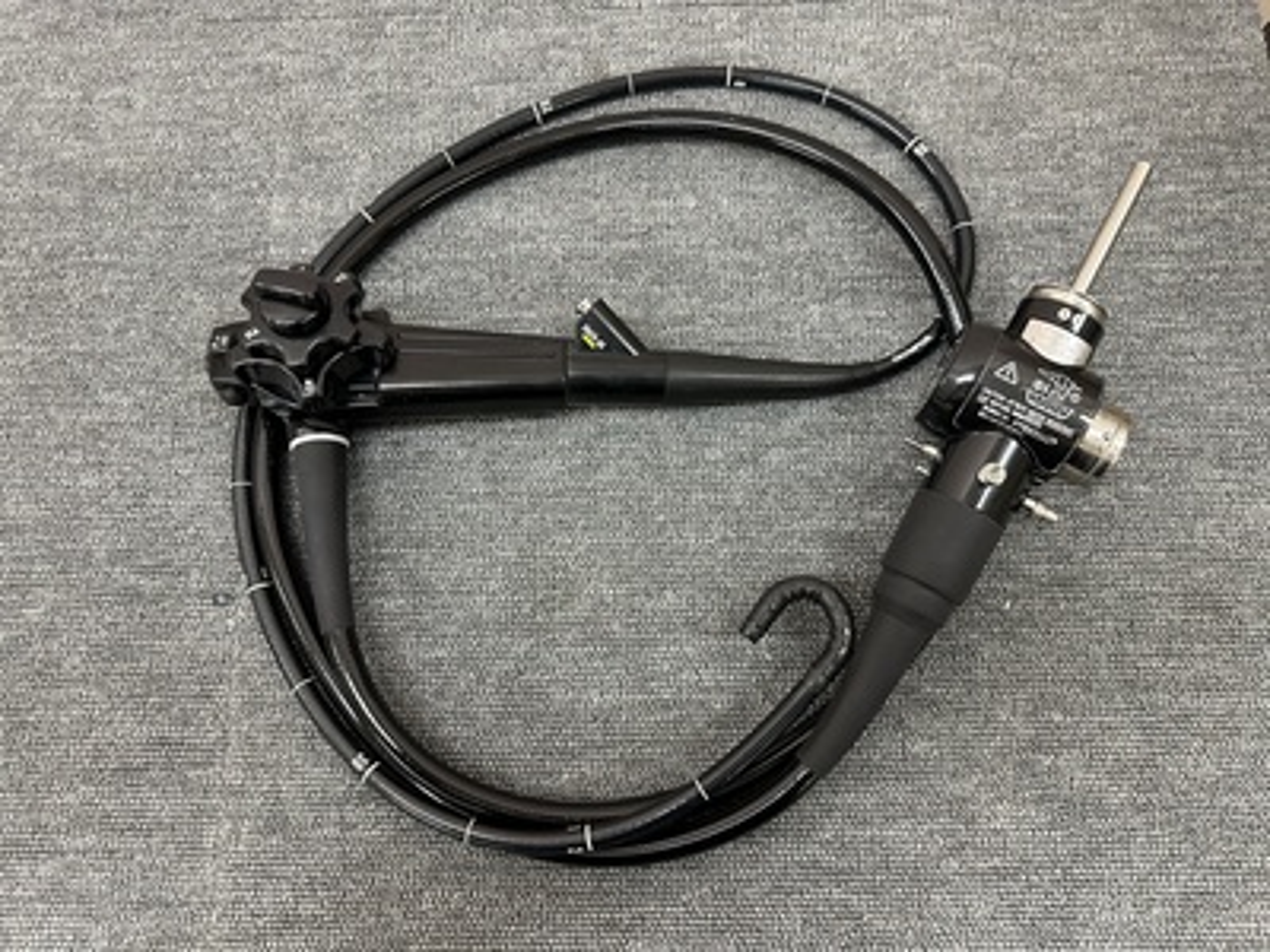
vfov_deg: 56.8
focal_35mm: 24
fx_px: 881
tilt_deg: -78.3
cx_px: 635
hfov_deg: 71.6
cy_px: 476
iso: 200
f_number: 1.78
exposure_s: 1/120
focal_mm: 6.86
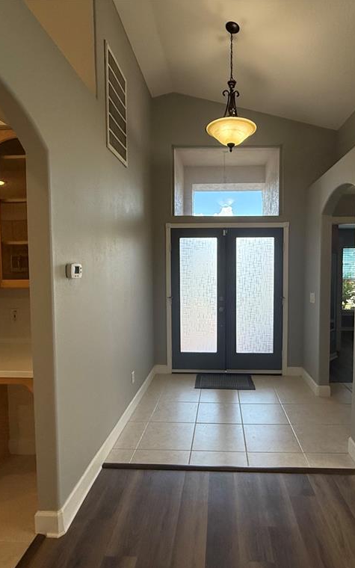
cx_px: 208
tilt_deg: -2.5
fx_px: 310
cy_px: 285
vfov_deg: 85.1
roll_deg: +0.1
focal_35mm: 20
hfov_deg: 59.3
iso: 160
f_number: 2.2
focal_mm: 2.22
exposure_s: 1/120
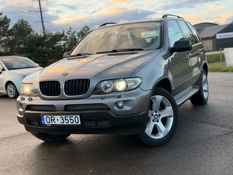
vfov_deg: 30.3
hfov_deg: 39.7
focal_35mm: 48
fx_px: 323
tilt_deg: -6.2
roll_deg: +6.4
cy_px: 88
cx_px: 116
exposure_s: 1/357
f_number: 1.78
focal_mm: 6.76
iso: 80
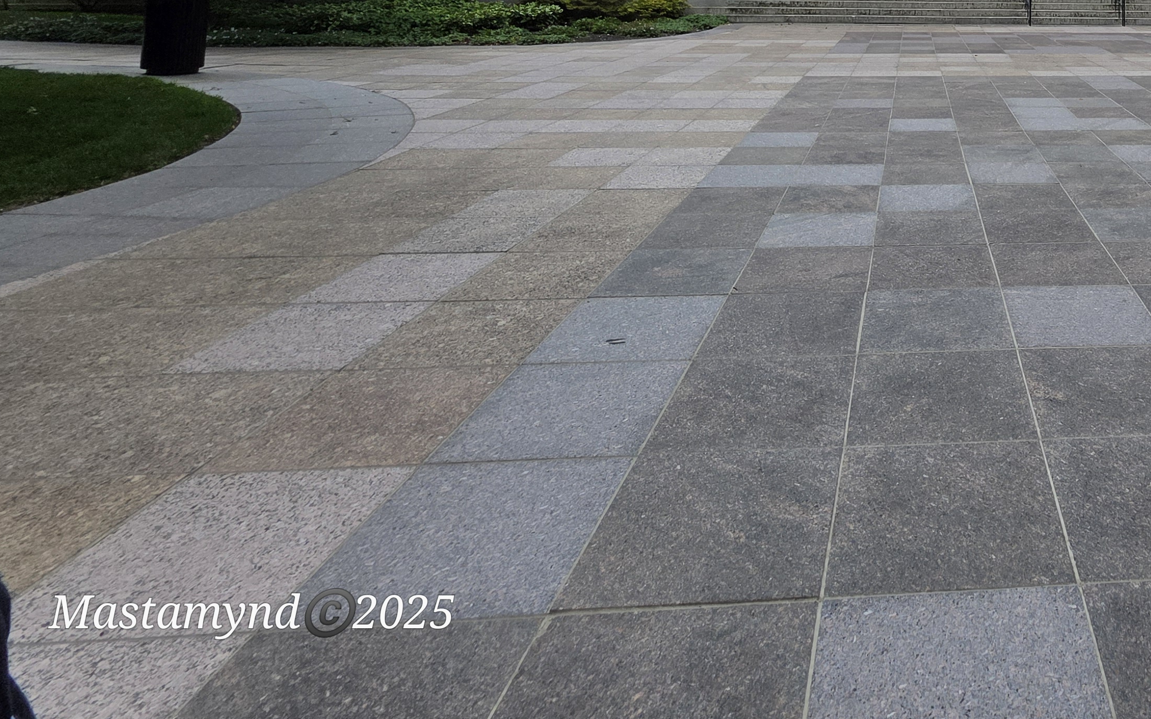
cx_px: 994
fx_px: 784
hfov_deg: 63.0
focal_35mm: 25
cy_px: -45
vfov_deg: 41.0
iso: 40
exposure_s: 1/2216
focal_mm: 2.2
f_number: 1.9
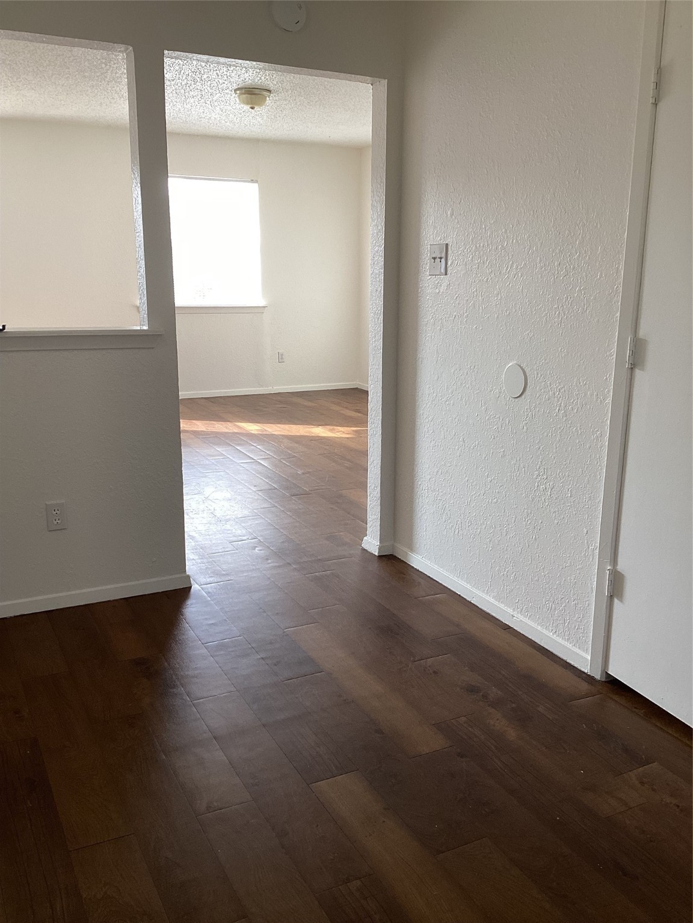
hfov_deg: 45.4
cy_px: 462
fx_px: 827
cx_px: 346
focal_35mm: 31
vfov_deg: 58.4
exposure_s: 1/60
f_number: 2.4
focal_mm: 3.3
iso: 50
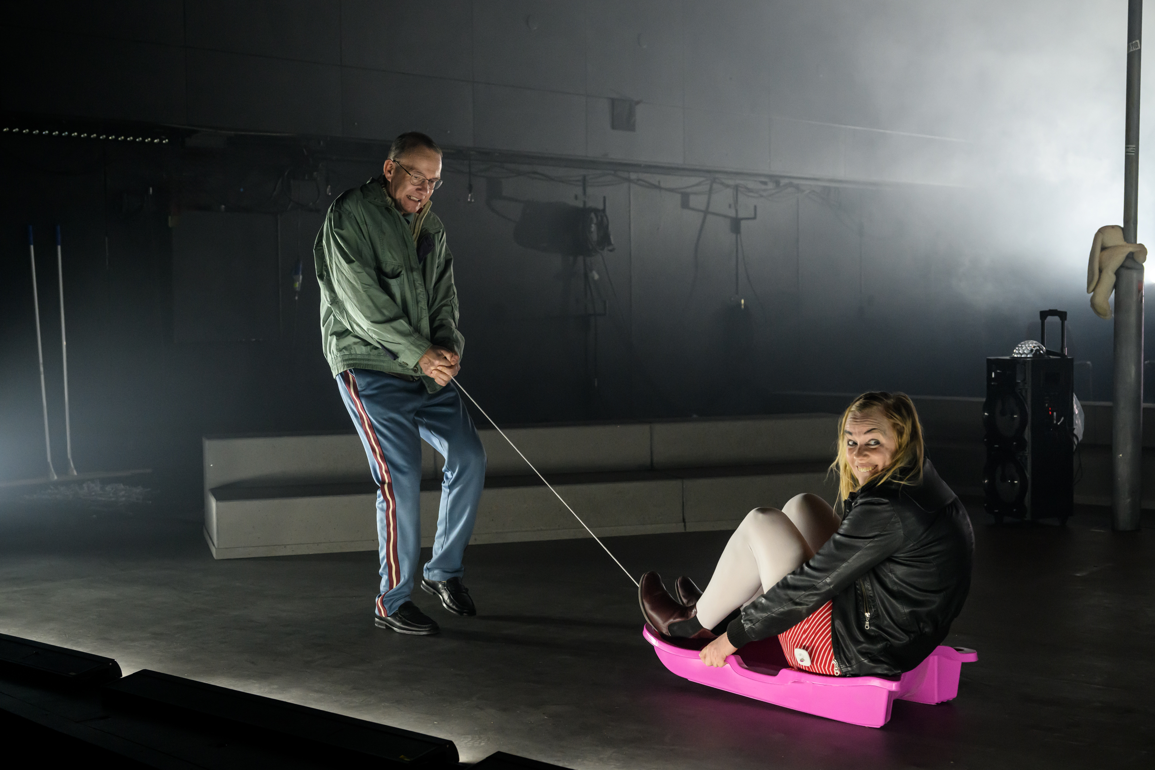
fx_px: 1540
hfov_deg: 41.1
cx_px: 578
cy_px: 385
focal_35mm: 48
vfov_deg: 28.1
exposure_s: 1/400
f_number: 4
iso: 2000
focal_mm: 48
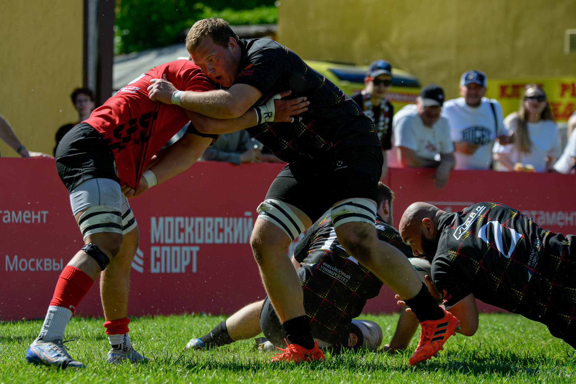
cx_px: 218
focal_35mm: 195
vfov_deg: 7.0
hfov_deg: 10.5
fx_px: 3120
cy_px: 203
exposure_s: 1/4000
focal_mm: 150
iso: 400
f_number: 4
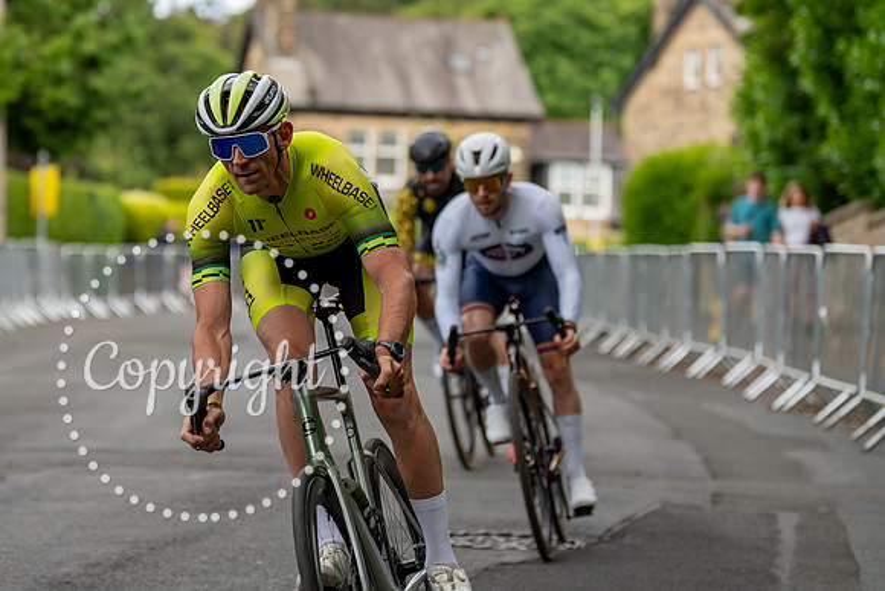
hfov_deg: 13.3
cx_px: 241
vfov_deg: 8.9
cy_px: 161
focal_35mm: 154
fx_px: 3792
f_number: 2.8
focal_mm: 106
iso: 400
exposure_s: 1/800
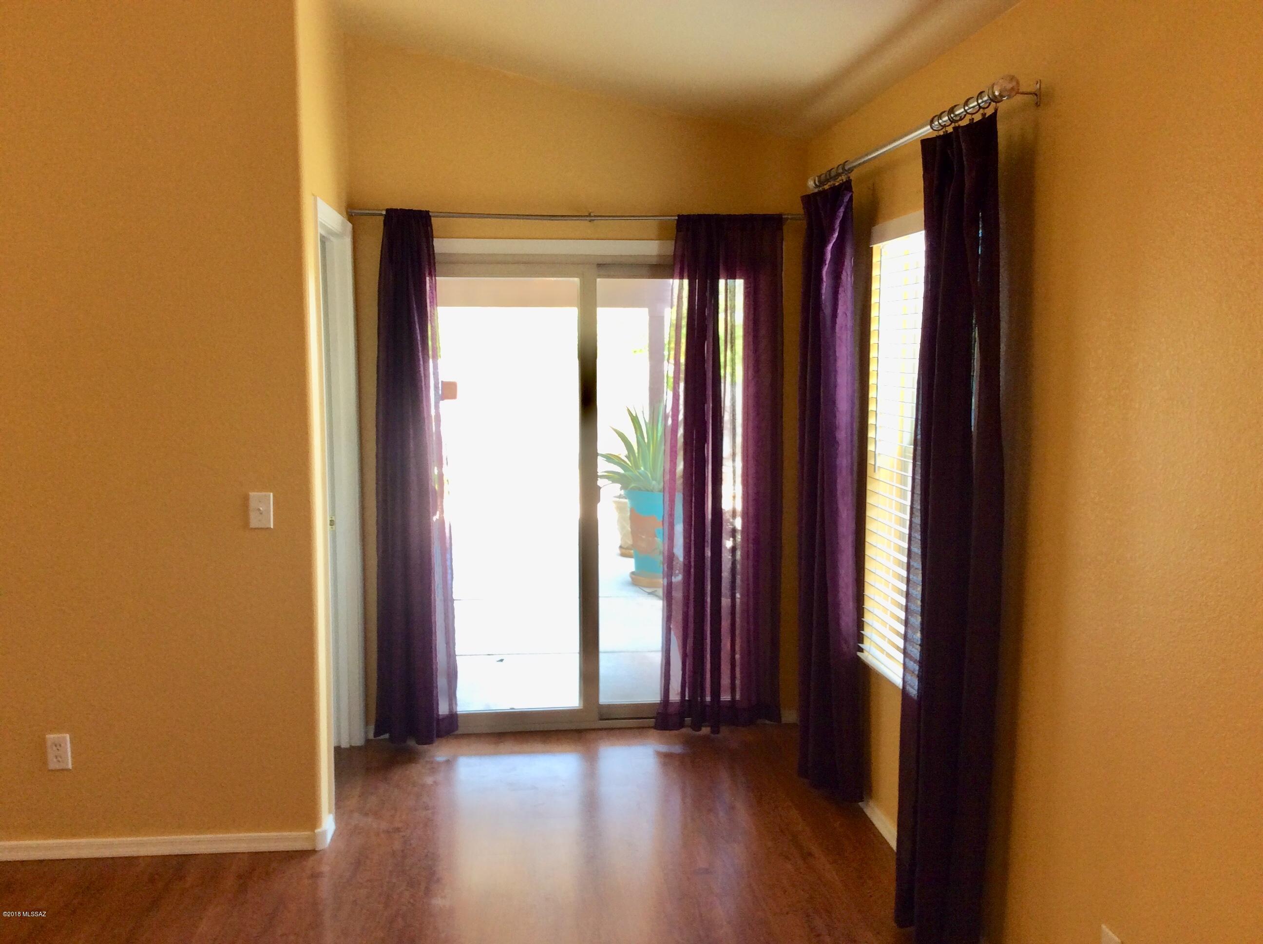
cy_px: 472
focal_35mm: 32
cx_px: 632
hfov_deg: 56.9
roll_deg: -1.4
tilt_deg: -7.5
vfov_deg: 44.1
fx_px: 1166
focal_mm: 3.3
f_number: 2.4
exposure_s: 1/33
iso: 40
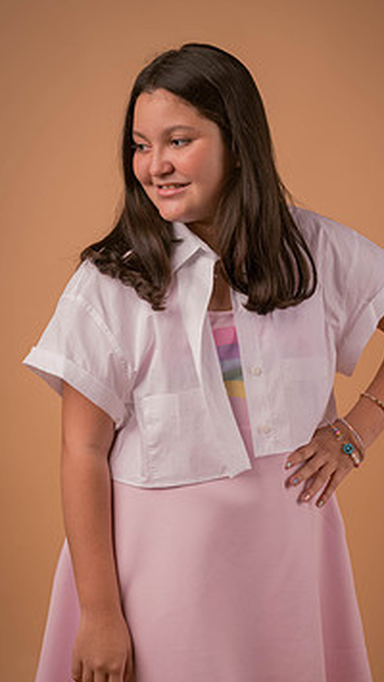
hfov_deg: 18.5
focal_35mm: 65
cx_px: 228
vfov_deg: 32.3
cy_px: 398
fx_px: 1175
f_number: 6.3
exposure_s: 1/160
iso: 64
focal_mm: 49
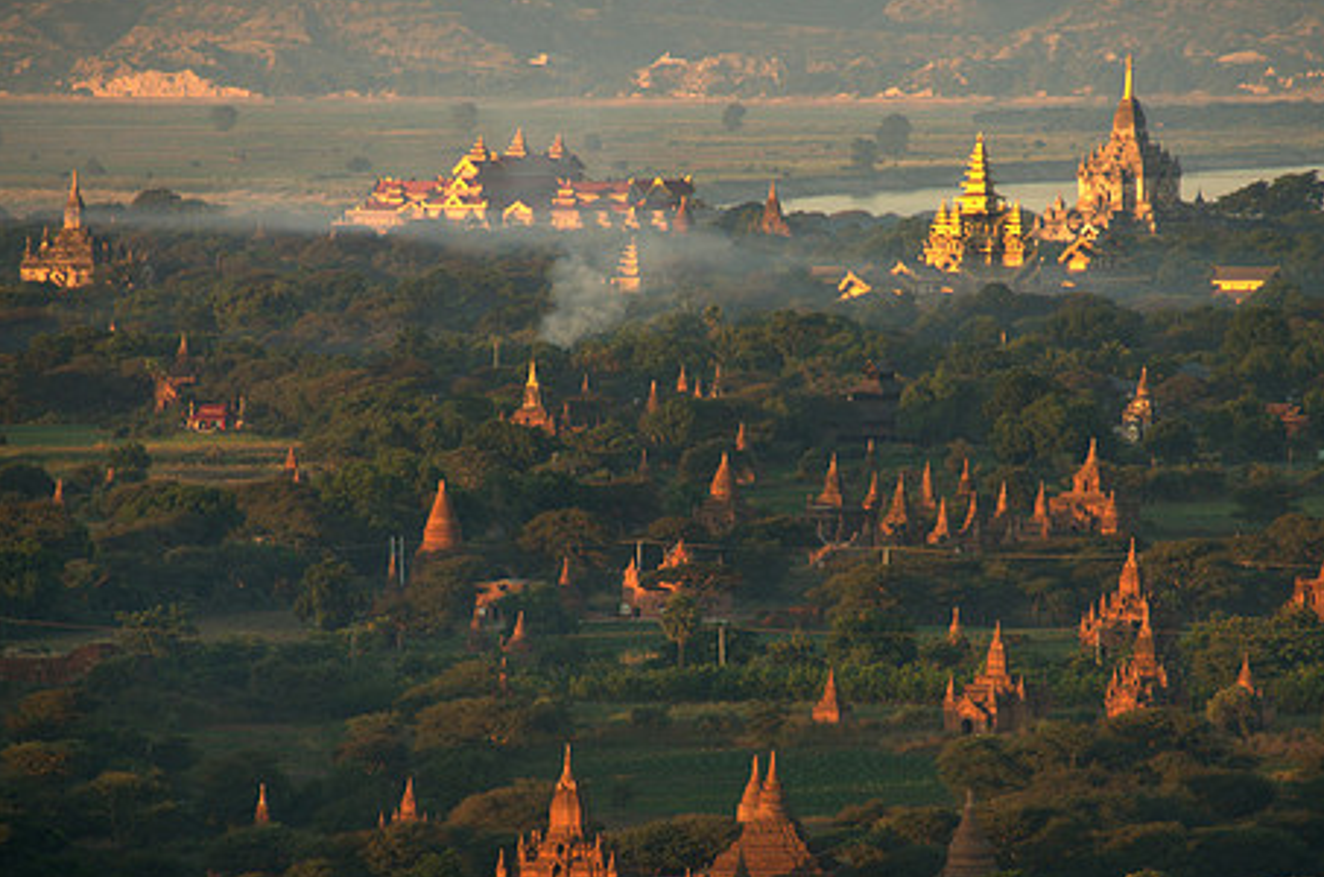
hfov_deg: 5.4
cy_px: 494
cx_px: 748
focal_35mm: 384
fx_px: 14093
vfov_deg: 3.6
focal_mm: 200
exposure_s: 1/50
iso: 100
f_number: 5.6
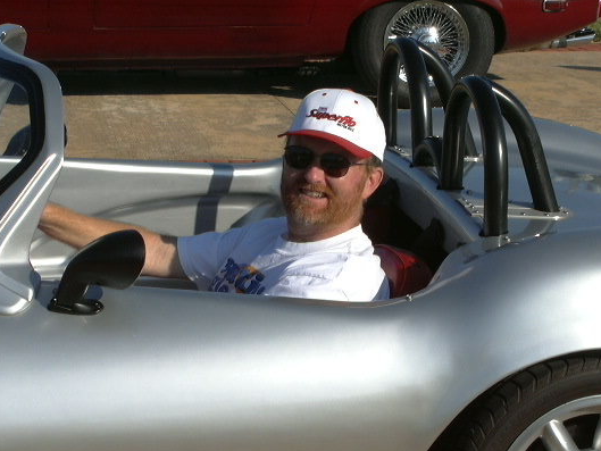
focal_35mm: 127
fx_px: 2205
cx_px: 306
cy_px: 199
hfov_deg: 15.5
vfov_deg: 11.7
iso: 100
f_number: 12.75
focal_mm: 16.2
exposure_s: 1/162
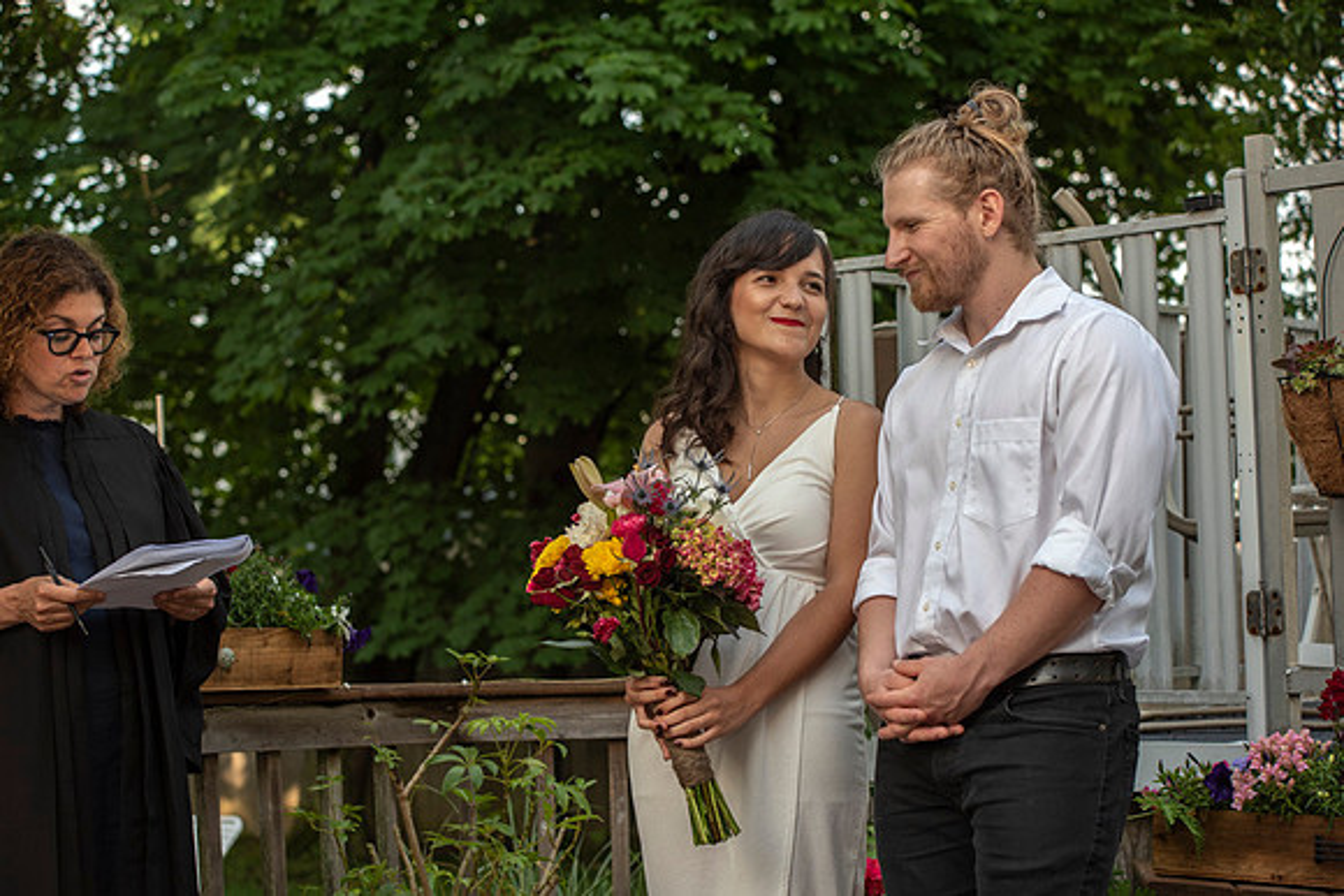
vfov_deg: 19.5
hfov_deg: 28.8
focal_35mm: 70
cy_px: 448
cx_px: 672
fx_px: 2614
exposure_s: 1/200
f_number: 4
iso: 100
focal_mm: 70
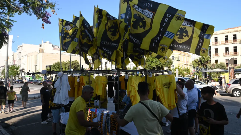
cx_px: 118
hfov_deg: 71.9
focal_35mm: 26
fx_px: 166
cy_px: 71
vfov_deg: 44.4
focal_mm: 24
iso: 500
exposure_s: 1/400
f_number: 10
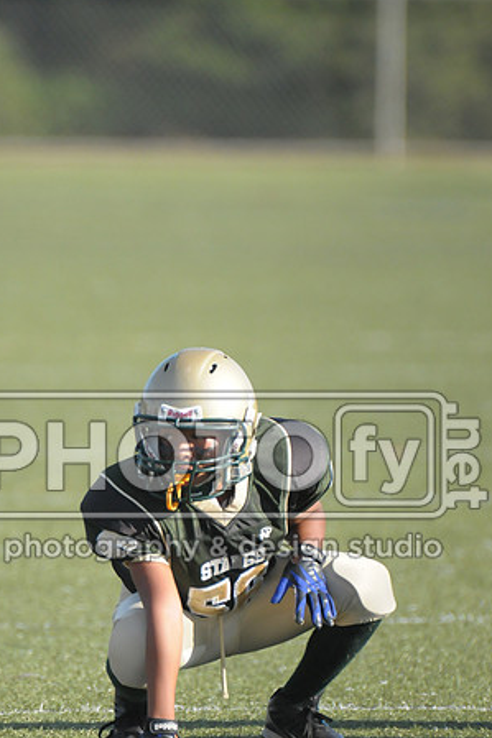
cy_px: 468
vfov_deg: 2.7
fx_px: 15878
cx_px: 215
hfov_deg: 1.8
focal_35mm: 774
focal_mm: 400
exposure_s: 1/5000
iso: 1600
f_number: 4
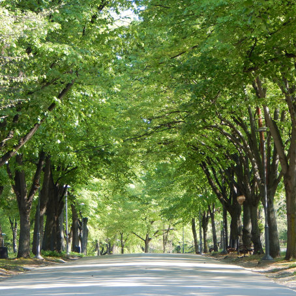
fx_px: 1509
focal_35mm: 156
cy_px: 148
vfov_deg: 11.2
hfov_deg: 11.2
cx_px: 132
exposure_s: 1/80
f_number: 4.8
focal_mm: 23.4
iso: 125
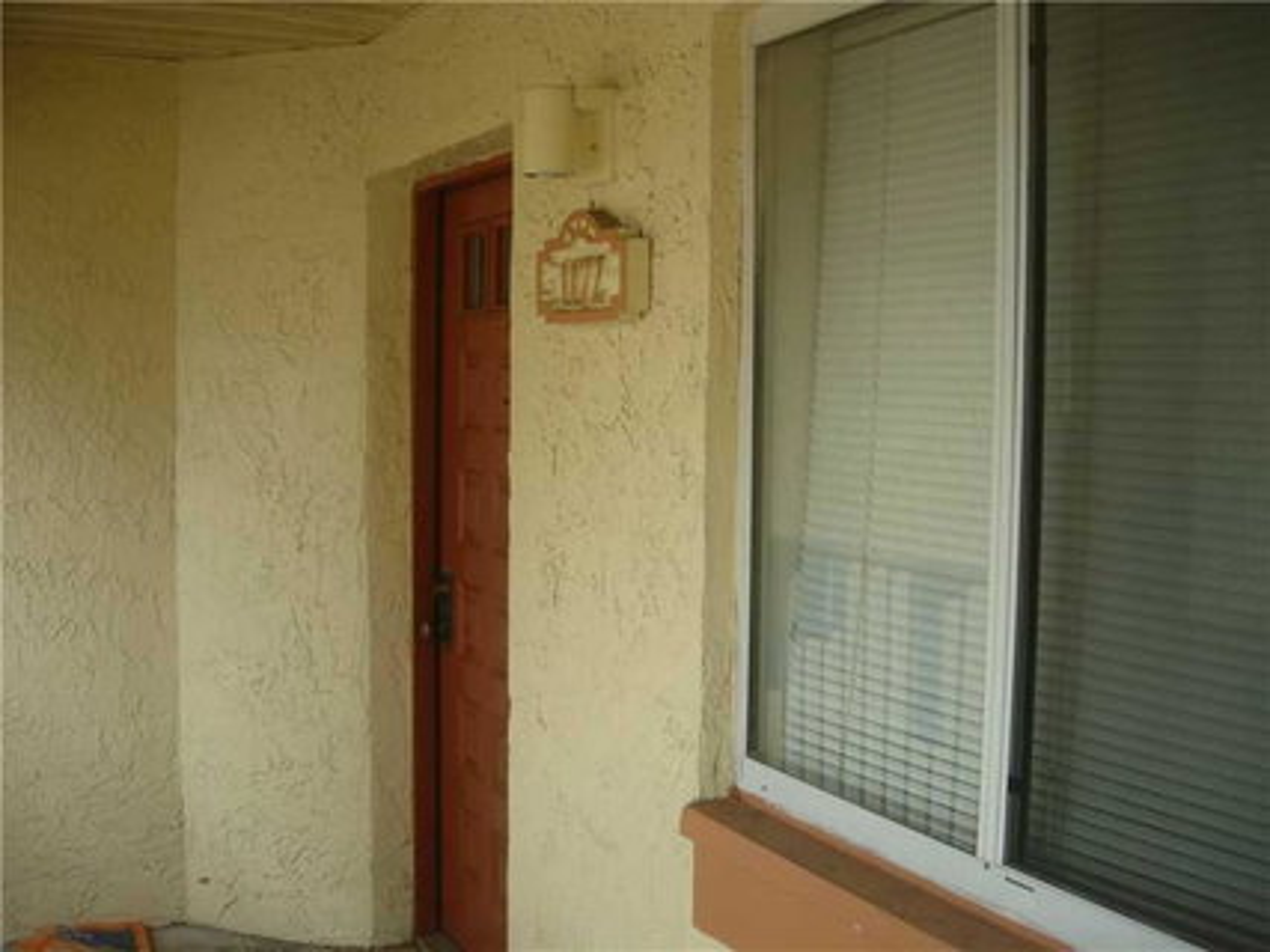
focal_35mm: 38
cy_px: 476
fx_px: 1394
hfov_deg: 49.0
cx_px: 635
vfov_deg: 37.7
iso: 79
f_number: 2.8
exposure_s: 1/108
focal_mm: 7.8
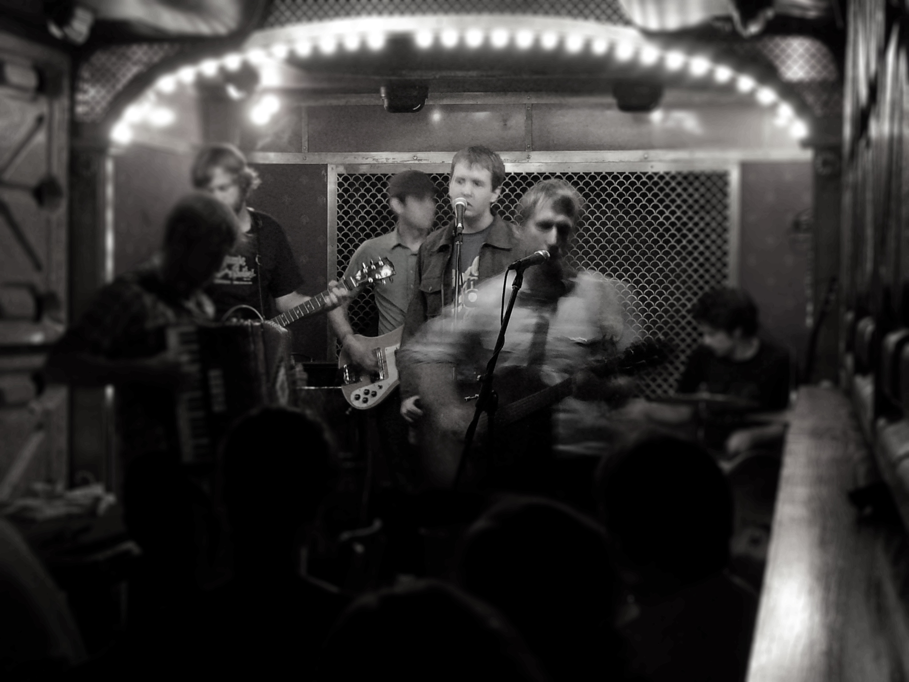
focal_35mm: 70
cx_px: 454
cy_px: 341
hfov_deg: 27.8
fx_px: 1838
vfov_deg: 21.0
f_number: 4
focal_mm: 11.6
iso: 200
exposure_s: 1.3
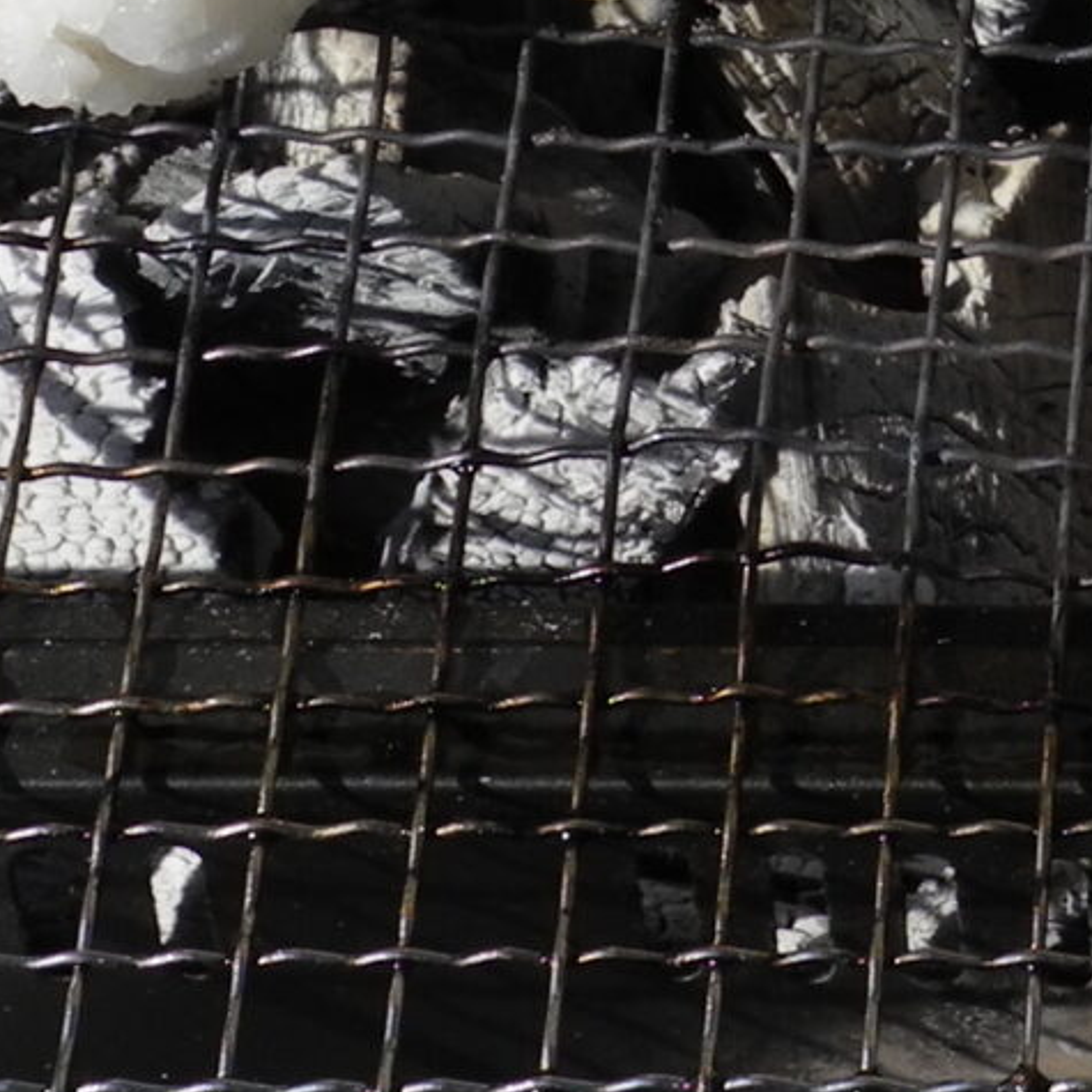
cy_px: -901
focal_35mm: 262
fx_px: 9351
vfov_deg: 6.5
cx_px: 2041
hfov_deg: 6.5
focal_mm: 11.8
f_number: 5
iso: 100
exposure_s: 1/934
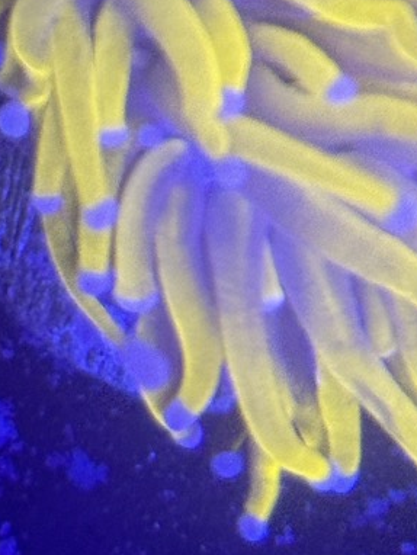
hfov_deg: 7.4
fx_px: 3225
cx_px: 321
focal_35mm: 201
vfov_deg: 9.8
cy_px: -22
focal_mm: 6.86
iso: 100
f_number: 1.78
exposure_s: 1/60
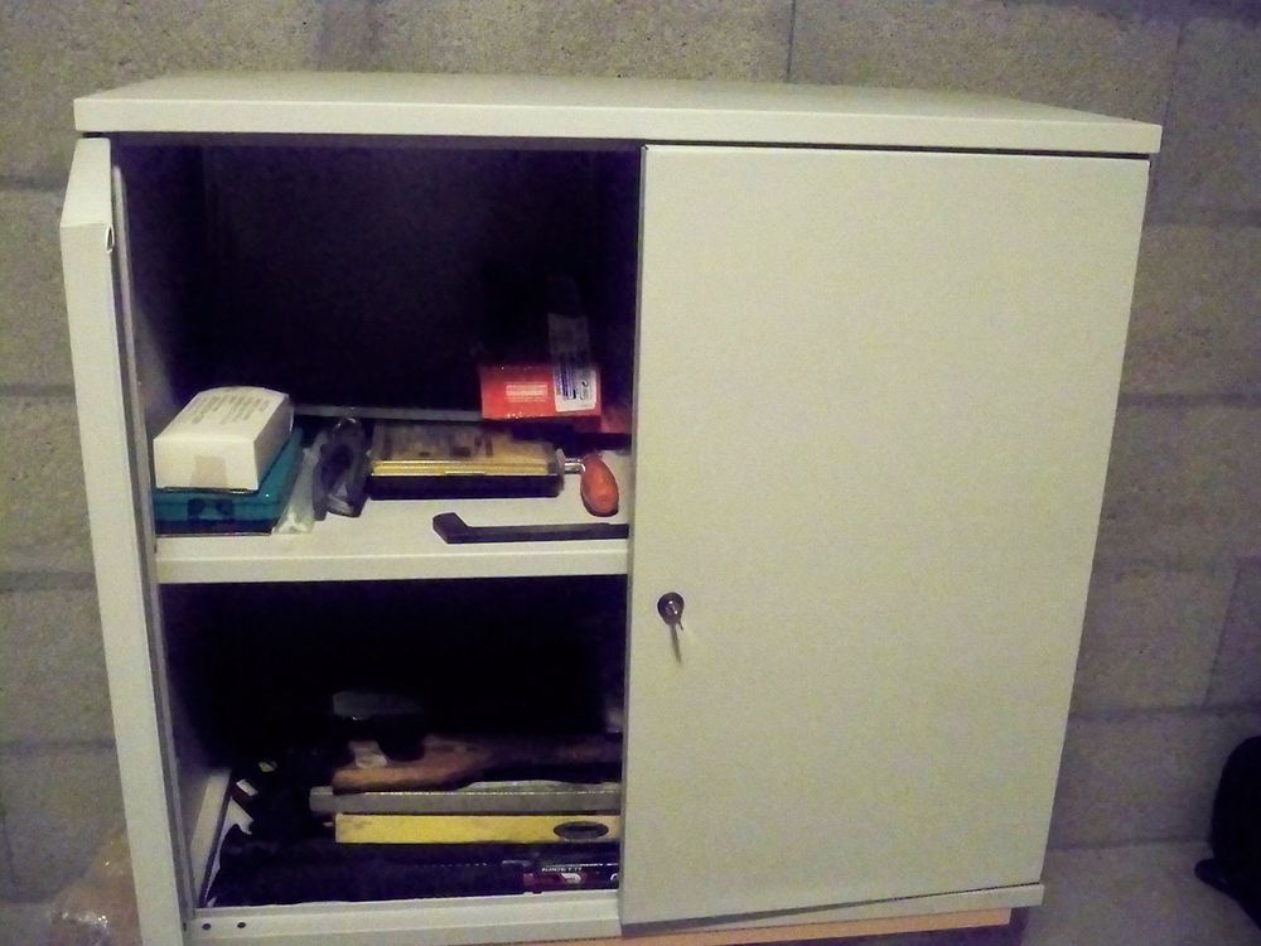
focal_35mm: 35
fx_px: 1275
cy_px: 473
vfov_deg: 40.7
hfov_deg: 52.6
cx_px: 630
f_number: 3.1
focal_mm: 6.3
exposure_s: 1/30
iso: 3200
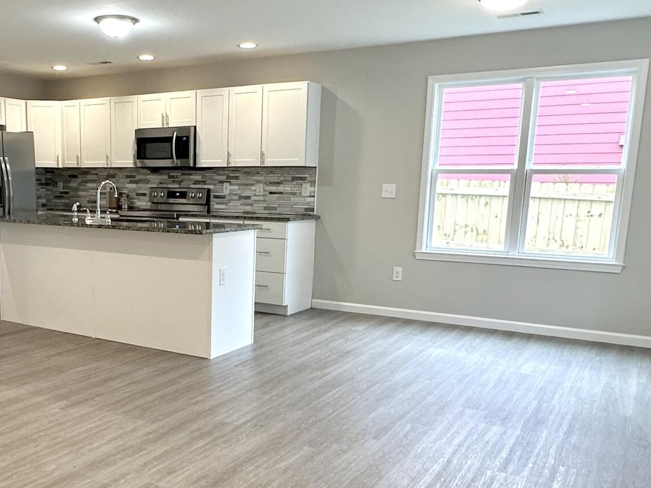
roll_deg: -0.7
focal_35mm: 37
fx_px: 696
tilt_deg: -10.9
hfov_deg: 48.5
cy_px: 315
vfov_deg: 38.3
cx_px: 175
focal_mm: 2.22
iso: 200
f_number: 2.2
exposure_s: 1/120
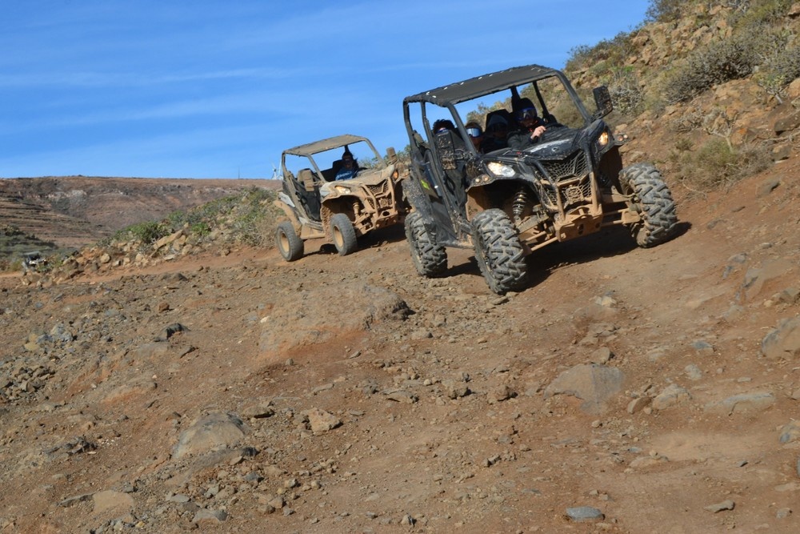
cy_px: 267
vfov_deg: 23.8
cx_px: 400
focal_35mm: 57
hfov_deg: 35.0
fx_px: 1267
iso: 400
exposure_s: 1/400
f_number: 11
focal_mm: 38
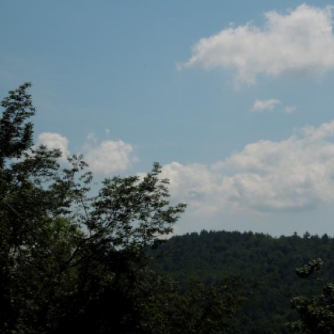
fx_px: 1092
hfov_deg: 17.3
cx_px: 236
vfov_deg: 17.4
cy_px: 146
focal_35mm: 100
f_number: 8.6
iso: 100
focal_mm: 11
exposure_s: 1/1000
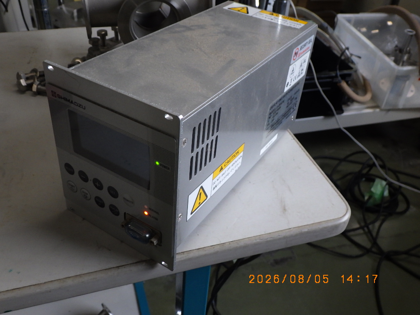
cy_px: 158
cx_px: 210
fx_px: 413
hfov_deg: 54.0
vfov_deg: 41.8
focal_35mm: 34
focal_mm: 6.1
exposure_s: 1/50
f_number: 3.8
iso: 125
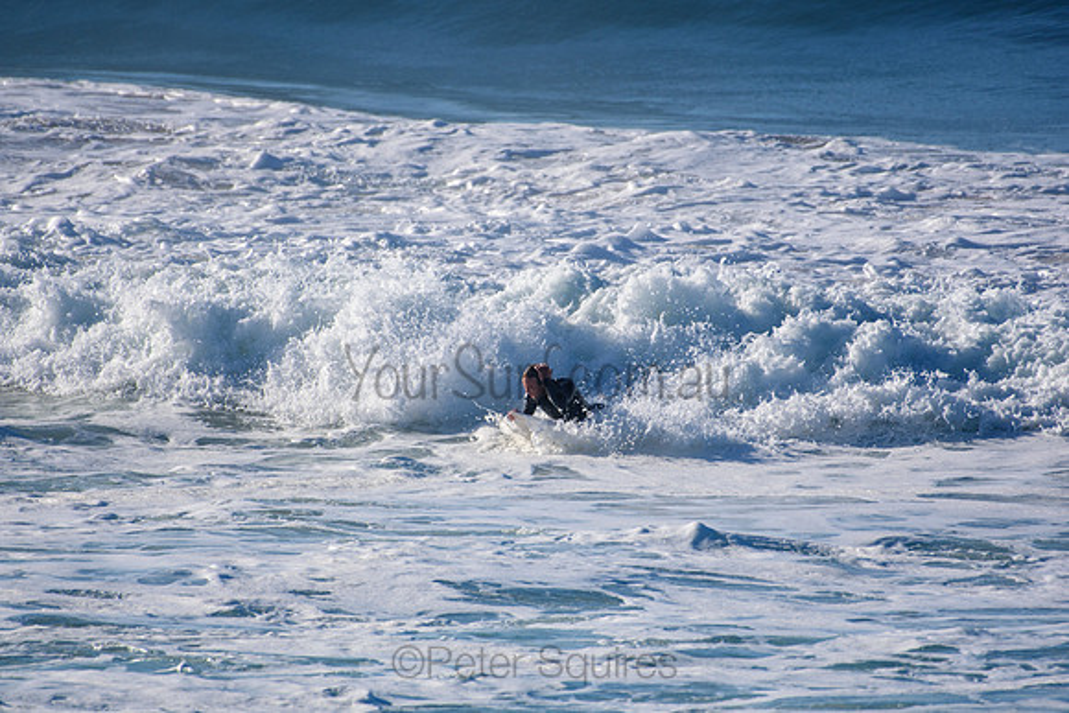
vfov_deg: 1.8
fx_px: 22275
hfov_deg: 2.7
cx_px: 534
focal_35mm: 750
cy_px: 356
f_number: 5.6
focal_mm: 500
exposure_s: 1/2000
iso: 220
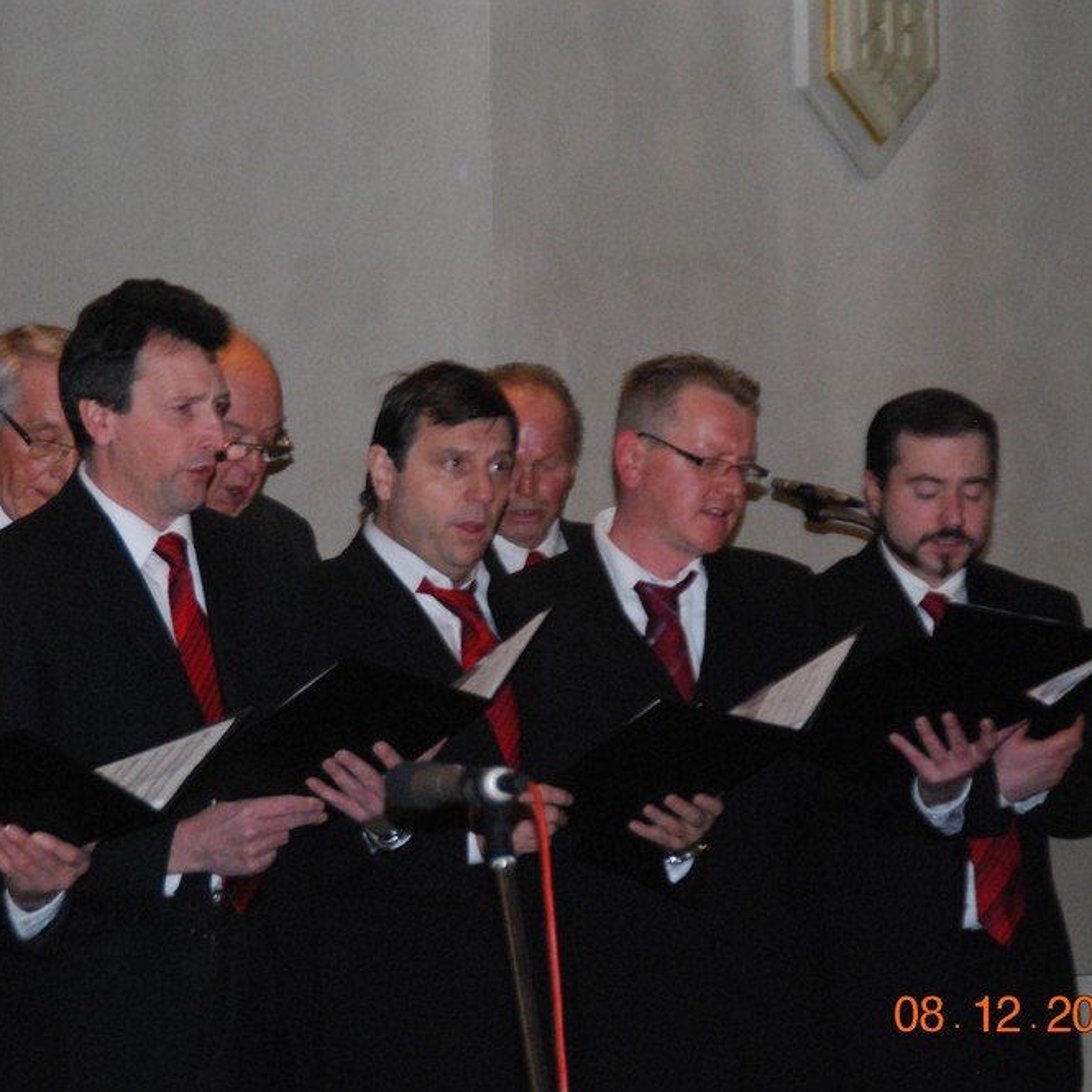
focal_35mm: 188
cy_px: 548
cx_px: 484
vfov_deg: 9.3
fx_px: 6710
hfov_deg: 9.3
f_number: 5.6
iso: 1600
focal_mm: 98
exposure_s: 1/60
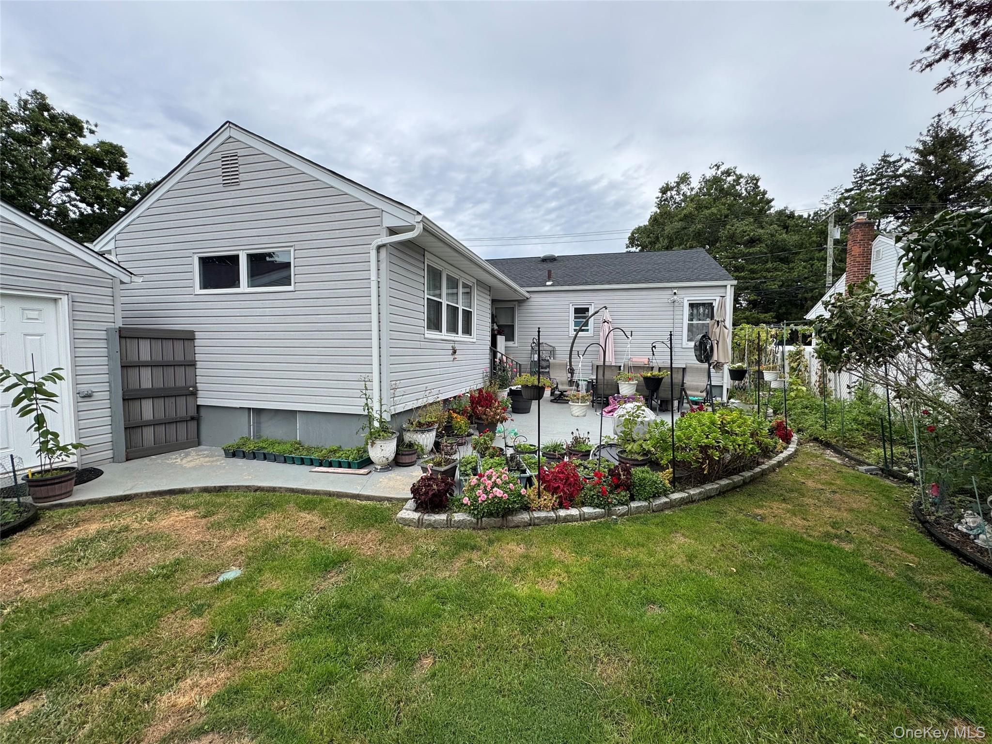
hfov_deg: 102.1
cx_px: 496
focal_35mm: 14
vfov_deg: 85.7
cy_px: 372
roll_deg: -0.7
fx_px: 401
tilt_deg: -3.9
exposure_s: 1/569
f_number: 2.2
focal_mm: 2.22
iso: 40
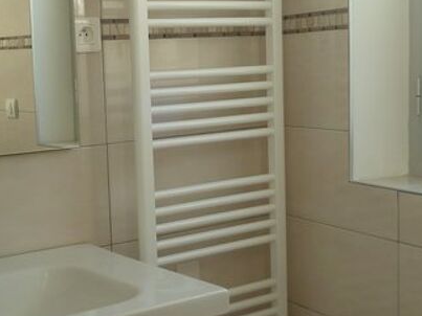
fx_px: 756
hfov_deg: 30.5
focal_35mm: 62
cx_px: 87
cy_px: 181
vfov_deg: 23.6
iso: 80
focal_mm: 4.1
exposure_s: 1/60
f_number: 3.3
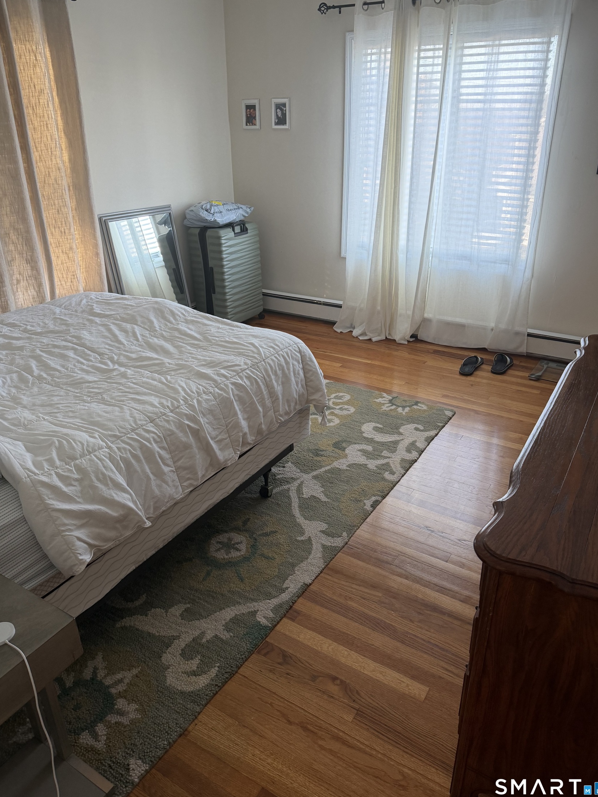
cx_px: 309
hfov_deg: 54.9
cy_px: 388
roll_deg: +0.0
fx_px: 576
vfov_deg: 69.4
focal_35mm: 25
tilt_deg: -24.7
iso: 200
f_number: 1.78
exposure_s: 1/81
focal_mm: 6.76
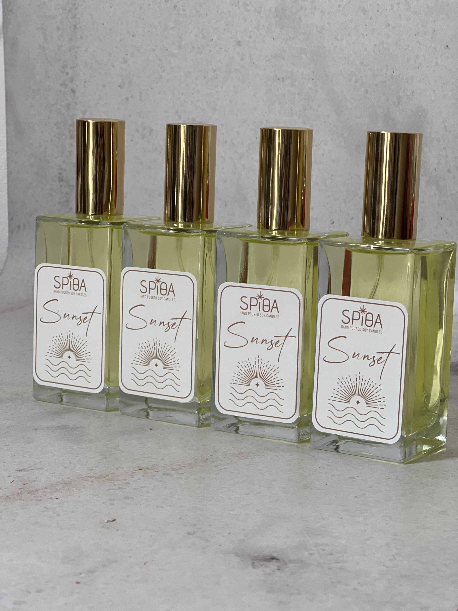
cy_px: 306
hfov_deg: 19.1
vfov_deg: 25.3
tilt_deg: -6.5
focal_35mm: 77
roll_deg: -1.9
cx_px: 229
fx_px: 1358
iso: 125
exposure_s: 1/121
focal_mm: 9
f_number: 2.8
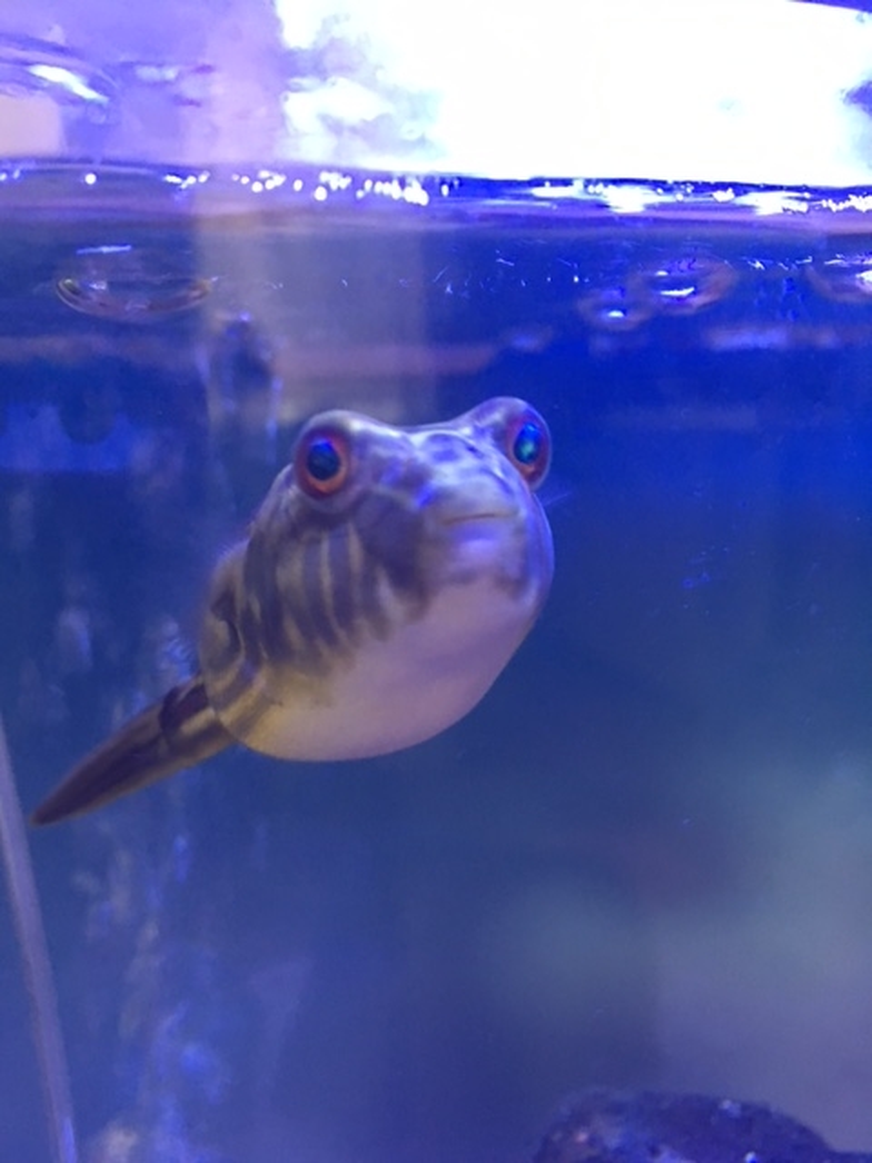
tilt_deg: -10.2
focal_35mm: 29
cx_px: 436
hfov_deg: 48.2
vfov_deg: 61.7
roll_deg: +2.5
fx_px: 974
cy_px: 582
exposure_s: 1/24
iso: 200
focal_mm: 4.15
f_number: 2.2
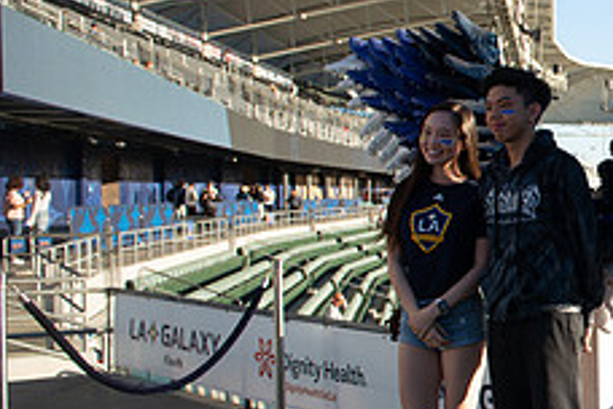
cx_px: 772
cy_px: 230
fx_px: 1039
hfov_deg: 27.9
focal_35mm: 61
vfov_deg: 22.2
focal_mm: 24
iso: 200
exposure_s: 1/640
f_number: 4.5
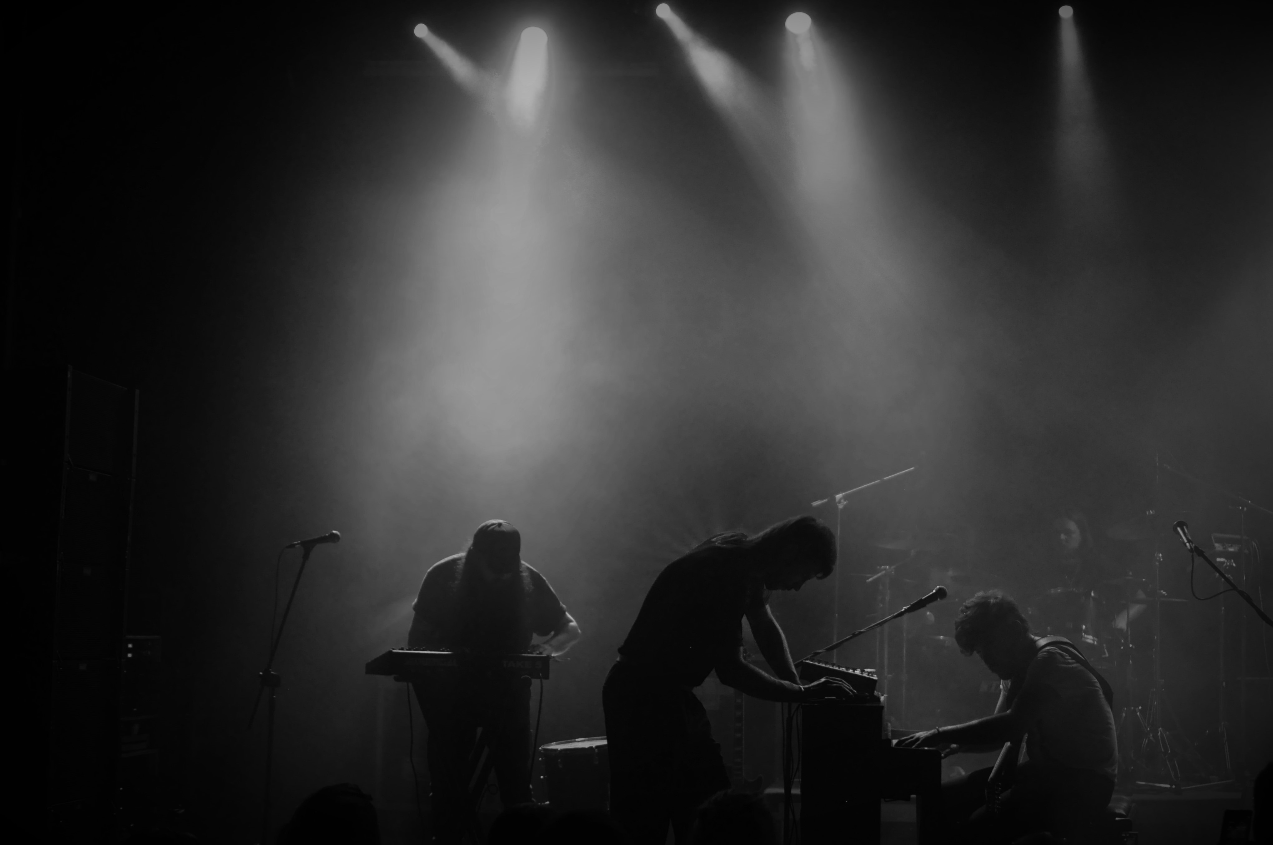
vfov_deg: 25.7
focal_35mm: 52
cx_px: 636
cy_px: 422
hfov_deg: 37.9
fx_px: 1854
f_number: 1.8
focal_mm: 35
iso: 1600
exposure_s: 1/125
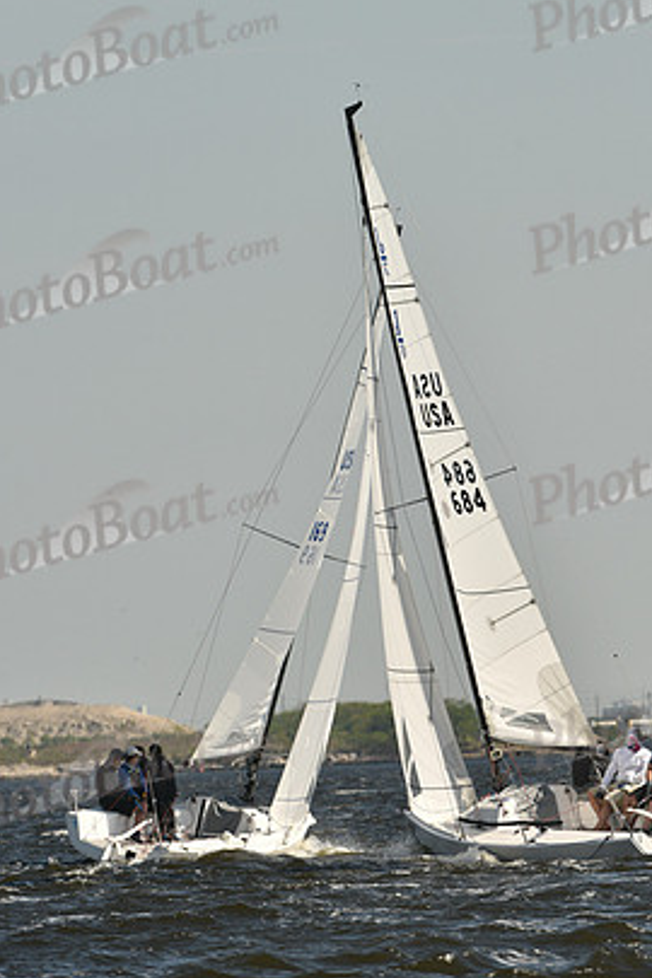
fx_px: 13229
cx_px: 404
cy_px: 372
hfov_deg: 2.8
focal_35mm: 487
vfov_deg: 4.2
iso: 250
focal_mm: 340
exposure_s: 1/1250
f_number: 7.1
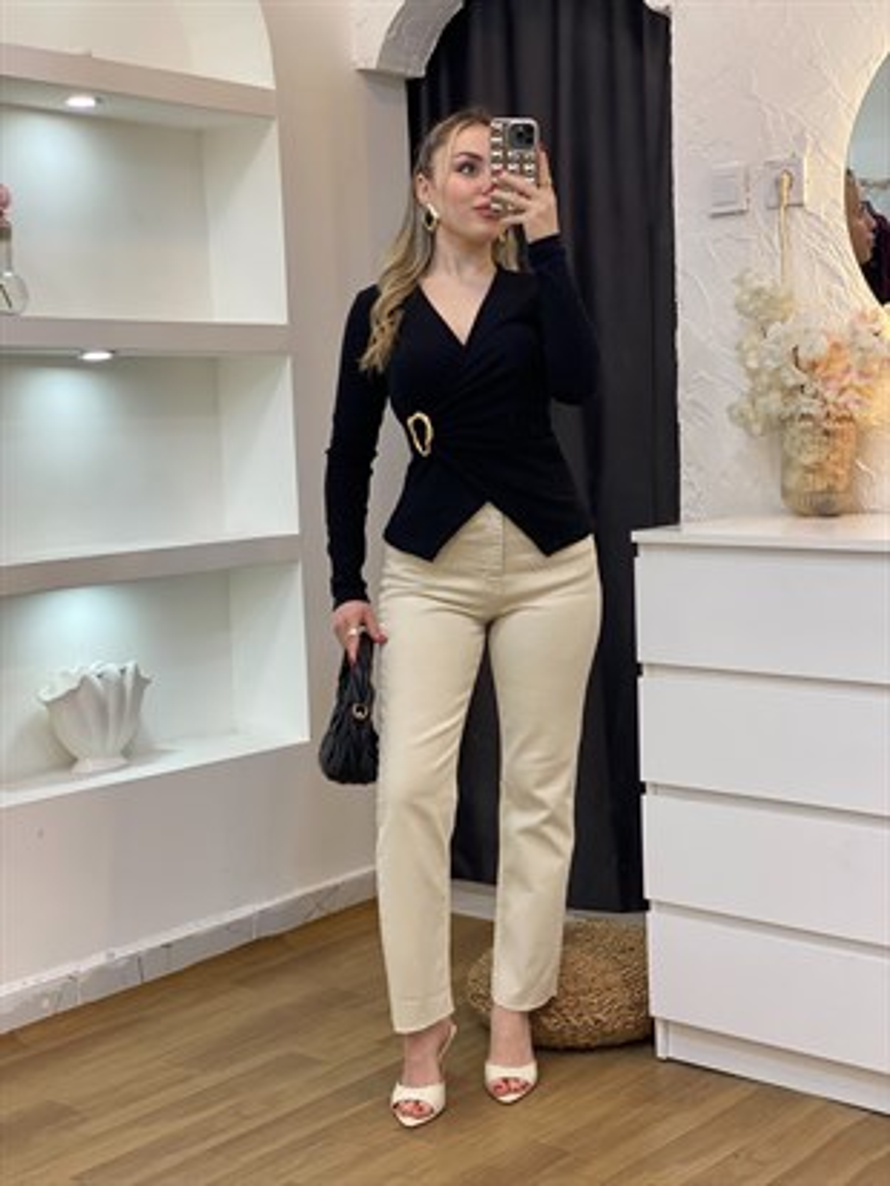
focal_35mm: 52
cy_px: 593
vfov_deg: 36.8
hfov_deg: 28.0
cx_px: 445
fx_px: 1782
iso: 100
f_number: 2
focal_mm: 6
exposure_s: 1/100
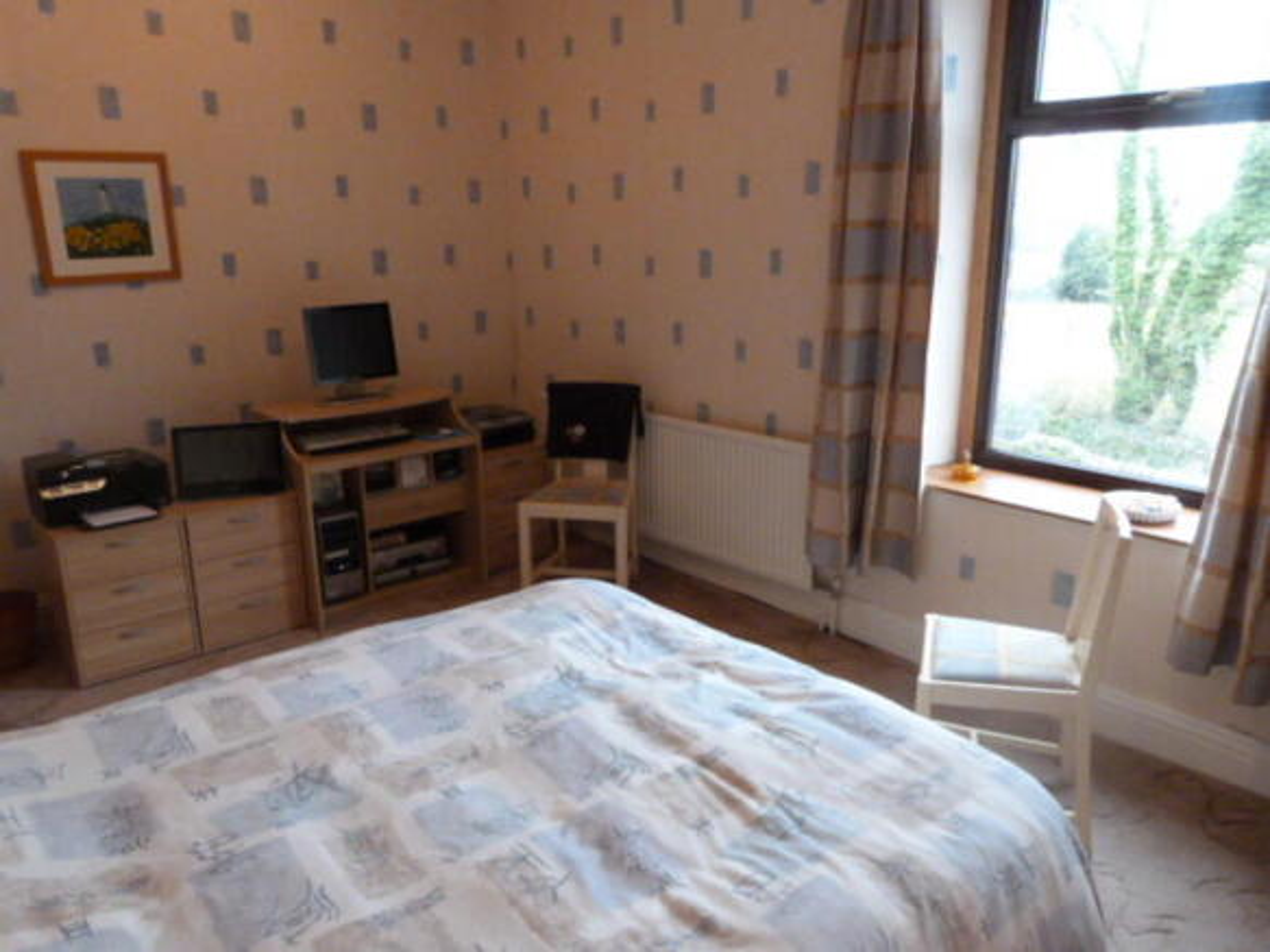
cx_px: 635
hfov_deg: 69.4
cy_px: 476
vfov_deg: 54.9
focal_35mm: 25
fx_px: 917
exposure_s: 1/200
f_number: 2.8
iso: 800
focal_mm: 4.5
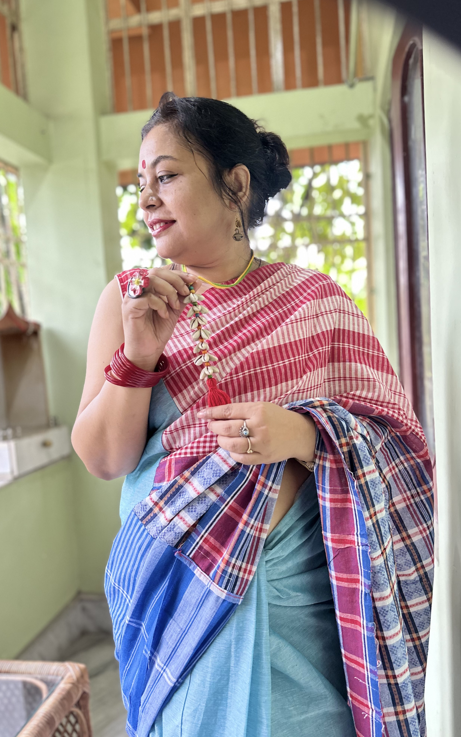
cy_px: 369
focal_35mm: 26
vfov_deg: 70.4
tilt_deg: -2.9
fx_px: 523
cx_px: 250
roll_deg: +2.8
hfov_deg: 47.6
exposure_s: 1/50
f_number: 1.78
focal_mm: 6.86
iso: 500
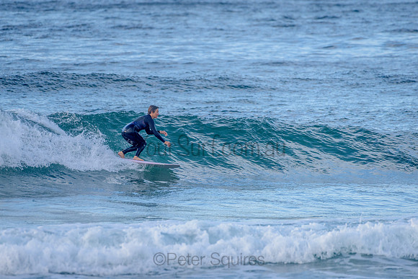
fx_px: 7118
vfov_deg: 2.2
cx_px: 162
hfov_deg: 3.4
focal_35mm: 613
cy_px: 140
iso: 360
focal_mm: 500
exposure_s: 1/1250
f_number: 5.6
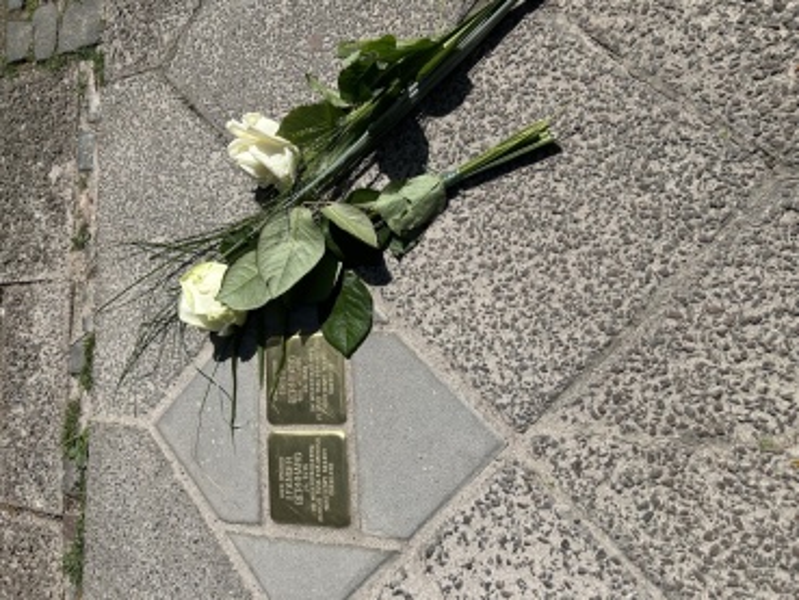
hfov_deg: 67.3
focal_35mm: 26
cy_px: 300
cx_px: 400
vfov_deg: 53.1
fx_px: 600
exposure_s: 1/5587
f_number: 1.5
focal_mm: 5.7
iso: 50
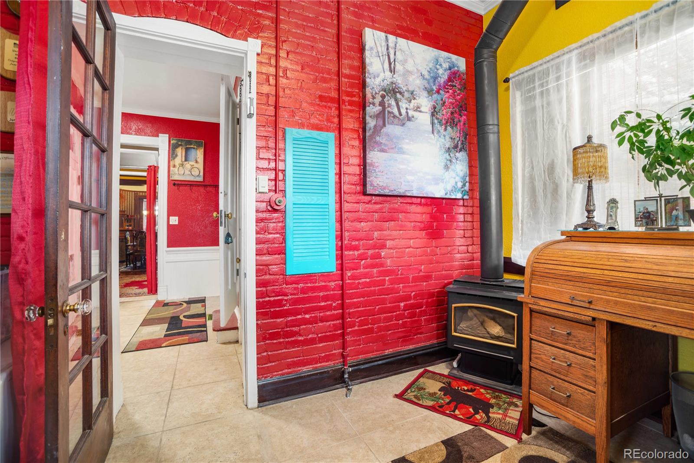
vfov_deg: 77.3
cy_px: 232
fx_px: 289
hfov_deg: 100.4
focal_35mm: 15
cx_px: 347
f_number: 8
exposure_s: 1/2
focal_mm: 15
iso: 200
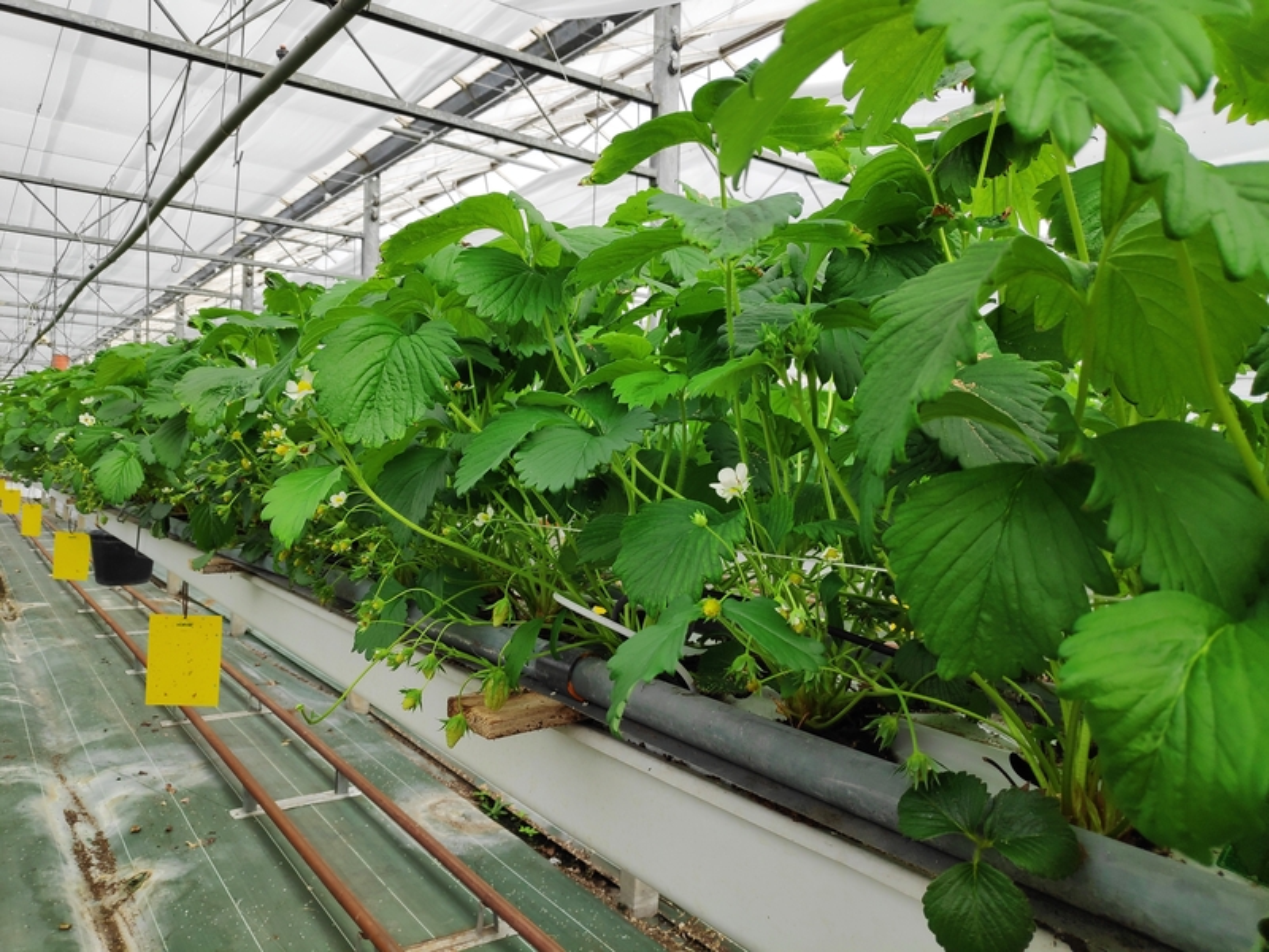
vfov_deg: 66.0
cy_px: 476
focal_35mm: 20
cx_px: 634
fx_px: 733
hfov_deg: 81.7
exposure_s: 1/591
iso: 100
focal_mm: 3.94
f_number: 1.9
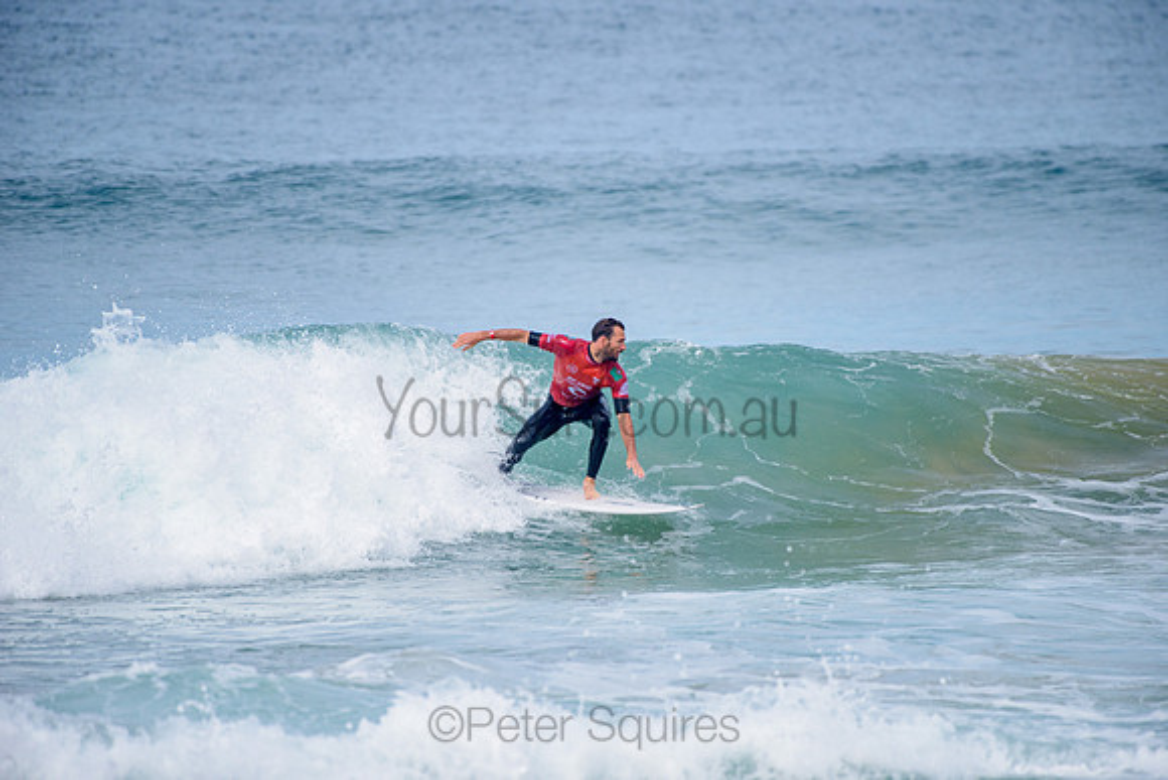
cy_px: 390
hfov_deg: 4.1
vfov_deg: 2.8
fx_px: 16225
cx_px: 584
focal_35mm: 500
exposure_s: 1/2000
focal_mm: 500
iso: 250
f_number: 5.6
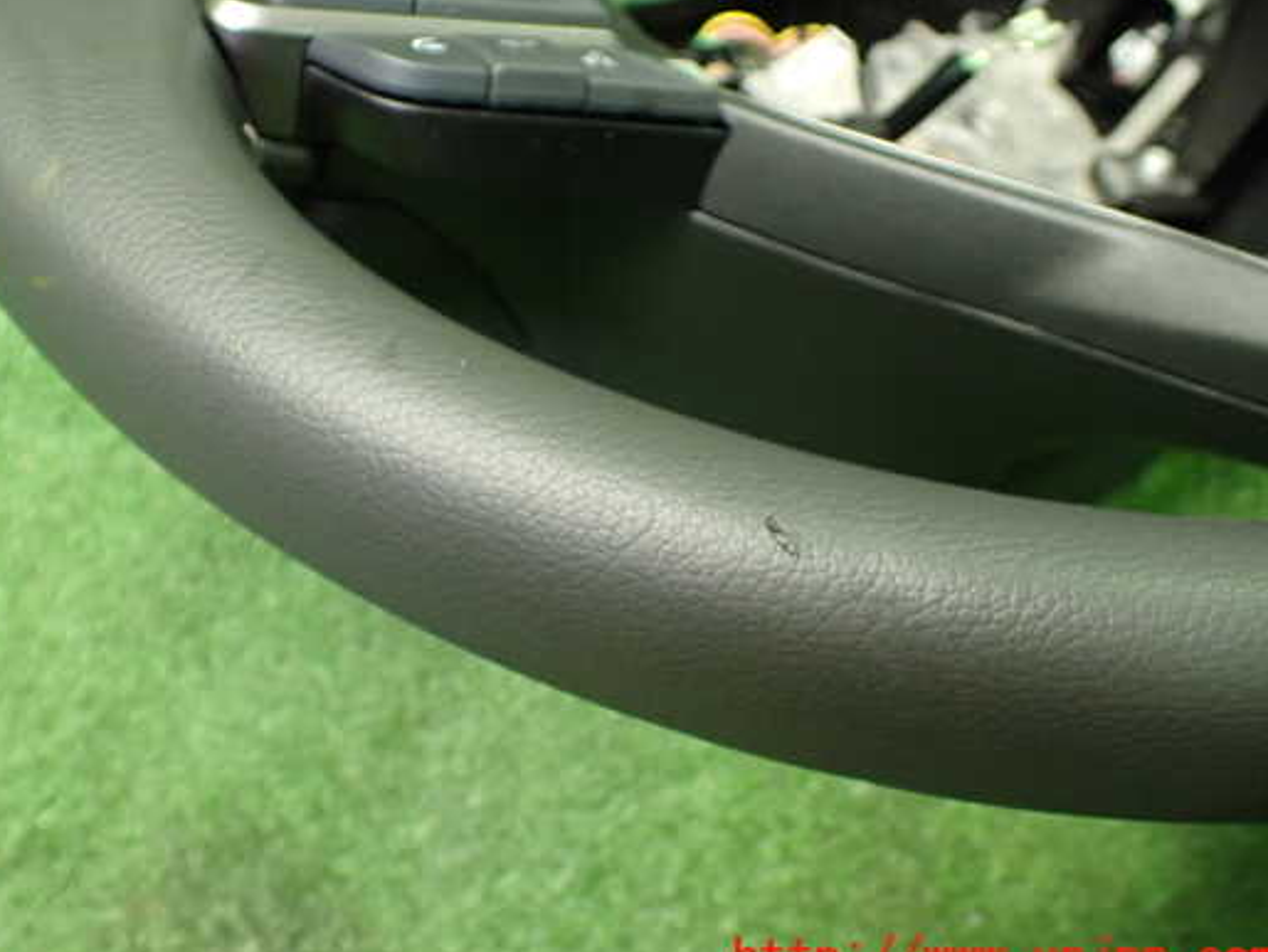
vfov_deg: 40.7
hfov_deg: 52.4
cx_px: 550
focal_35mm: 35
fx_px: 1283
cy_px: 437
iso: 800
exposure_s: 1/50
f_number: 2.3
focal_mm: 5.4
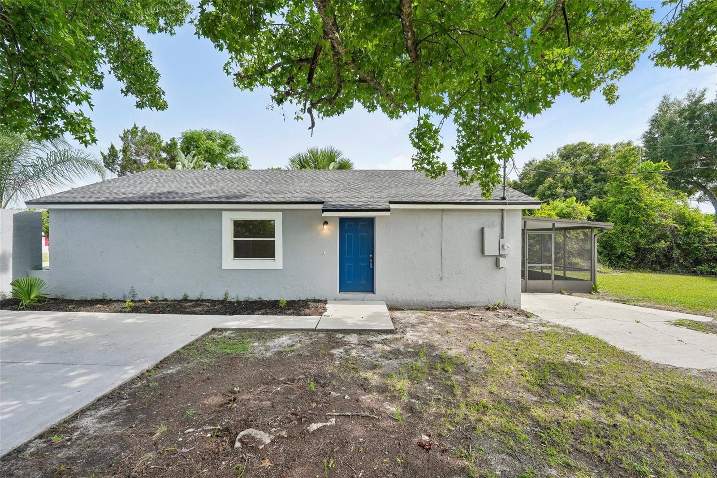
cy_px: 239
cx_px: 358
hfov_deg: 104.3
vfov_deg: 81.2
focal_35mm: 14
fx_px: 279
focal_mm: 14
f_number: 8
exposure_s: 1/400
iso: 400
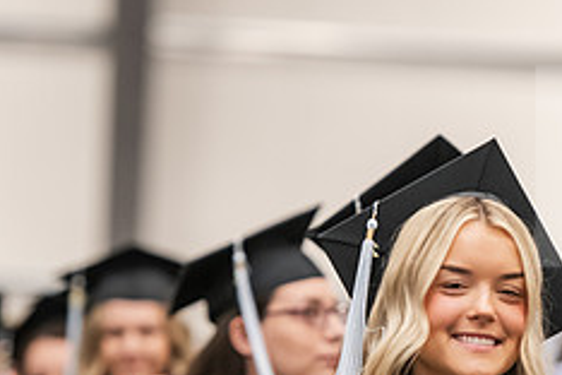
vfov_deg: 3.5
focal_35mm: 396
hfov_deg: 5.2
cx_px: 464
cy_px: 357
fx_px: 6182
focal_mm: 160
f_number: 3.2
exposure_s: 1/200
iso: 2500
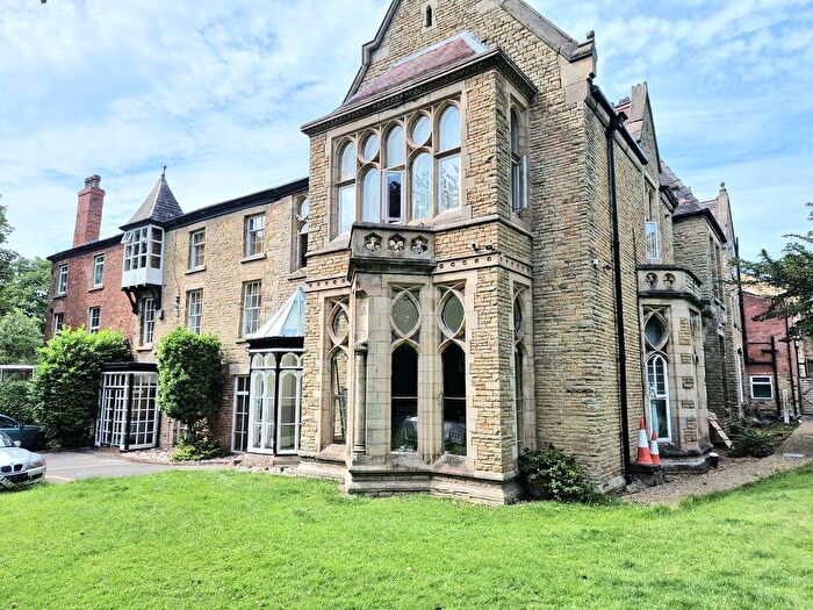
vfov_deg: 58.9
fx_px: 540
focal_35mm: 23
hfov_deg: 73.9
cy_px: 305
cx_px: 406
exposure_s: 1/10000
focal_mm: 6.4
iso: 50
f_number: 1.8
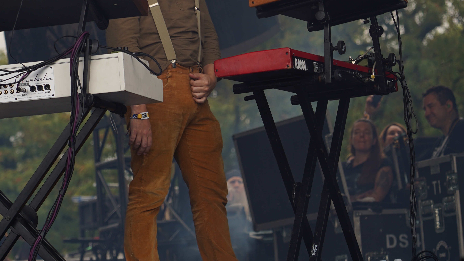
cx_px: 169
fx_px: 2485
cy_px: 43
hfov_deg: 10.7
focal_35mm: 202
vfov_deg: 6.0
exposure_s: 1/200
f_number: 5
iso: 100
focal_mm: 105
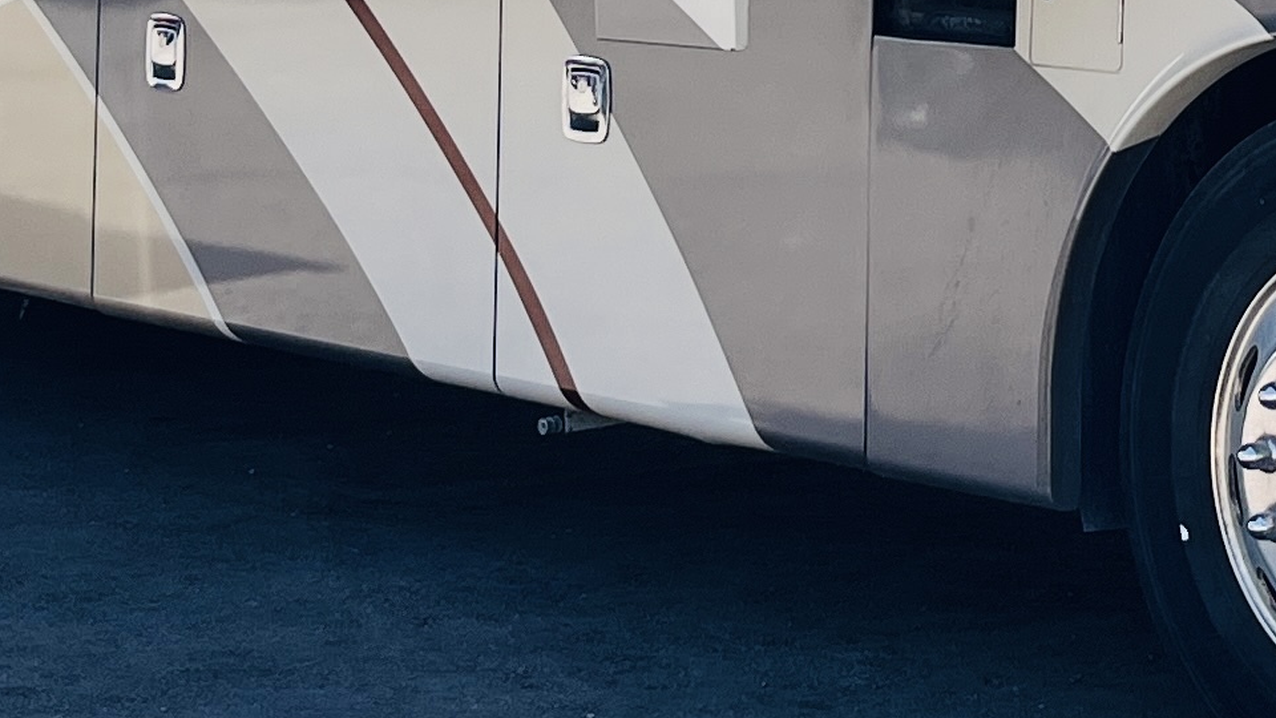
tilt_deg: +2.9
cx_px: 1200
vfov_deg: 9.8
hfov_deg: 17.7
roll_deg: -1.4
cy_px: -429
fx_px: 4026
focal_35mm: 119
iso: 50
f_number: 1.6
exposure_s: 1/1776
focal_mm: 5.1
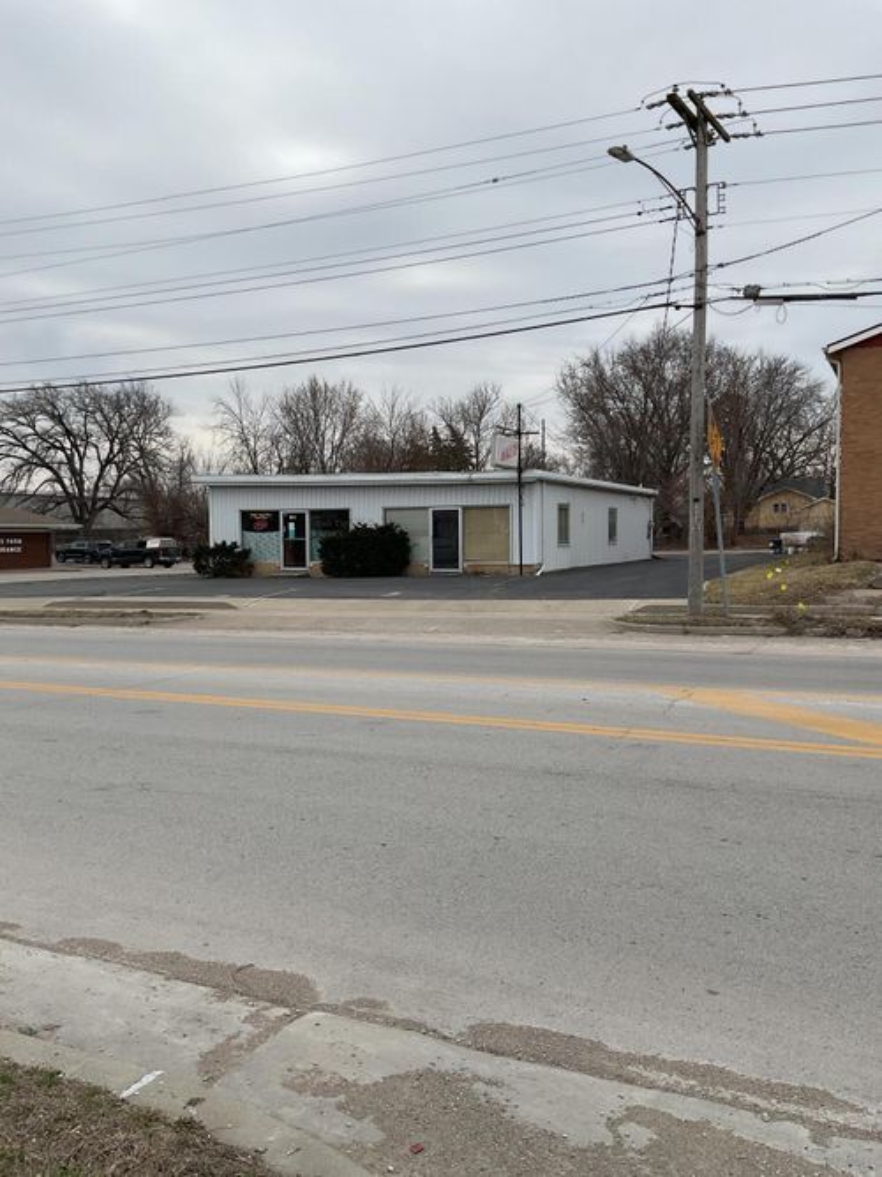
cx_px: 441
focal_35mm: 29
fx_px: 986
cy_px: 588
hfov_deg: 48.2
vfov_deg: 61.7
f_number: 1.8
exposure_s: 1/1848
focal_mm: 3
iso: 16
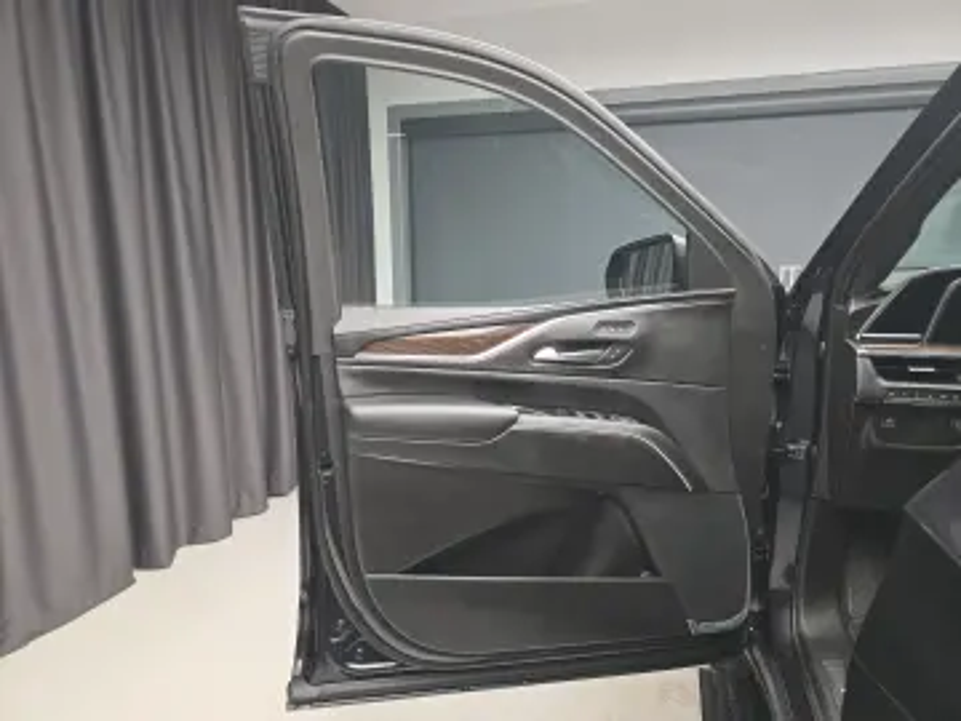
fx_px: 639
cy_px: 360
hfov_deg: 73.9
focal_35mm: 23
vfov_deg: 58.9
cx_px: 480
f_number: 1.7
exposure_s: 1/120
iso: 320
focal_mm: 6.3
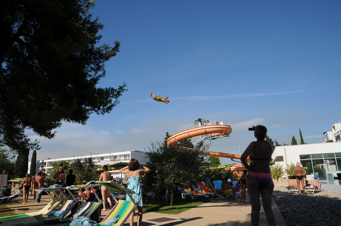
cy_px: 113
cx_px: 170
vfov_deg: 53.0
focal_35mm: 24
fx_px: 227
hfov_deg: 73.8
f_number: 10
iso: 200
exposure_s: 1/400
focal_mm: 16
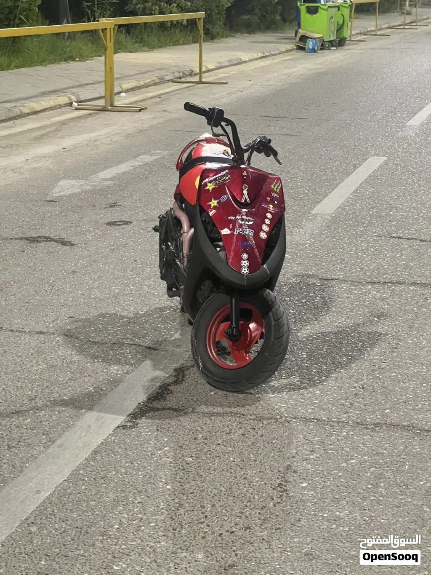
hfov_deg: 19.1
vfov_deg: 25.3
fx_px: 1278
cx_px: 216
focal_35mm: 77
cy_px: 288
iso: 800
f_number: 2.8
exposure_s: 1/60
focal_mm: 9
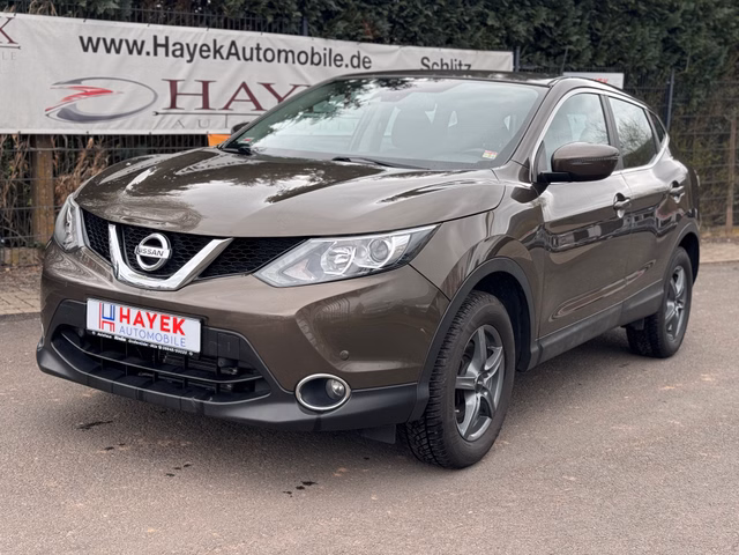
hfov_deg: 39.7
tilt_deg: -11.3
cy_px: 278
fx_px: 1025
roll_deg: -1.3
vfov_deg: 30.3
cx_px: 370
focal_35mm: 48
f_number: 1.78
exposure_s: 1/170
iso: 50
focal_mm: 6.86
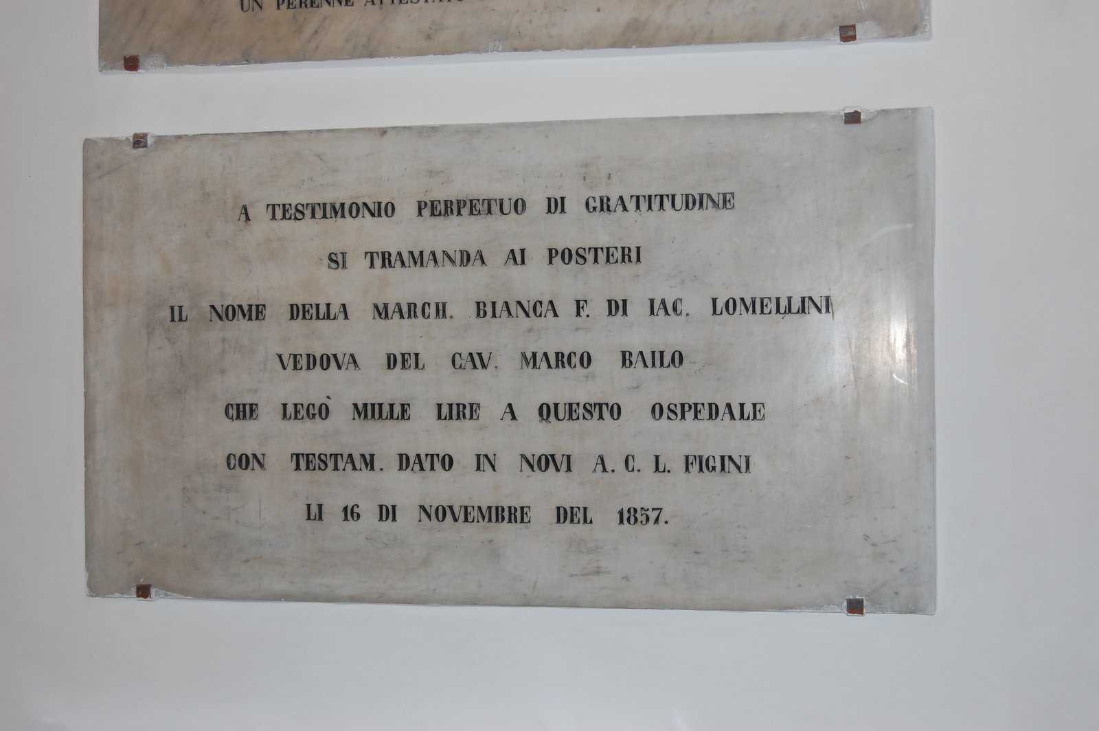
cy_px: 366
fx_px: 1739
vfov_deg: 23.7
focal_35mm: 57
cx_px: 550
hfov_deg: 35.1
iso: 400
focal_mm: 38
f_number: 5
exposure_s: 1/60
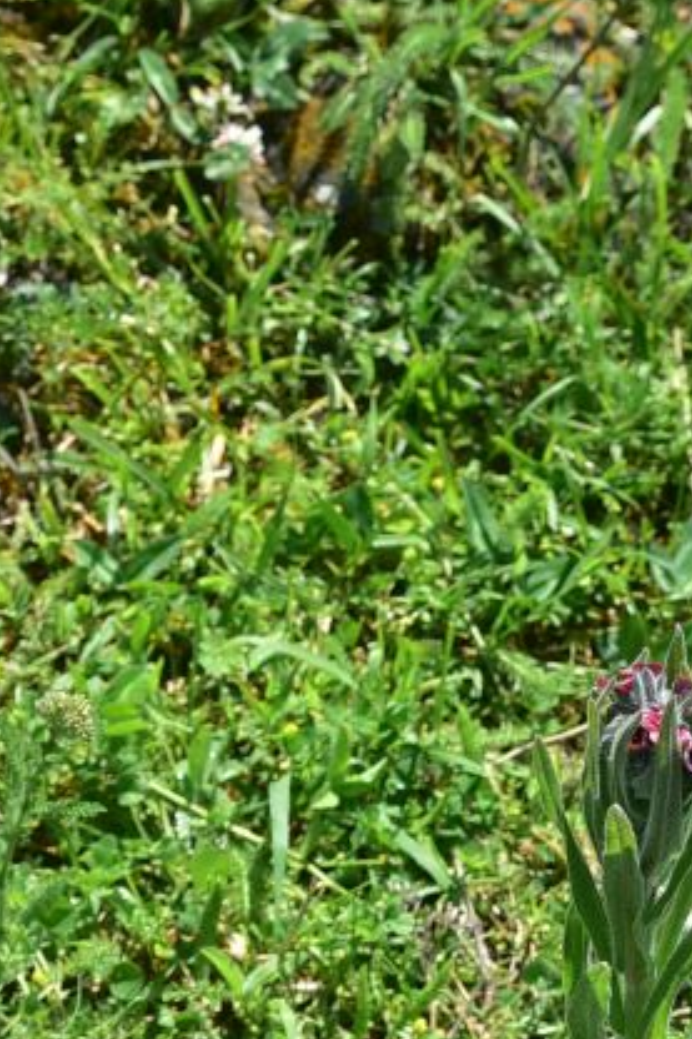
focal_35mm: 100
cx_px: 671
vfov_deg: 19.7
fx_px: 2886
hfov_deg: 13.5
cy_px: 1086
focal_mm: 32
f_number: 9
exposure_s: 1/125
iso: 100
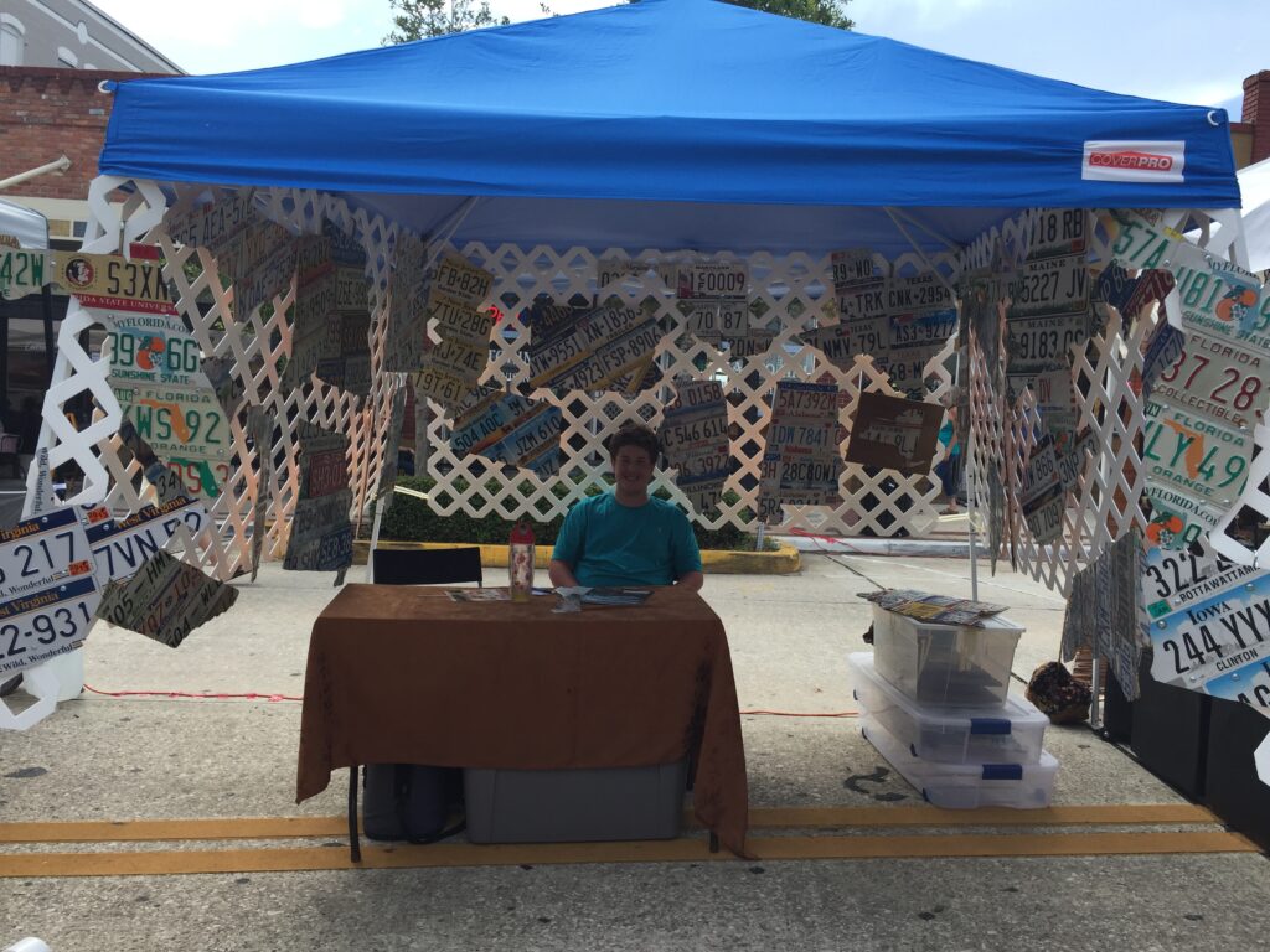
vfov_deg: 48.2
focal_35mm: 29
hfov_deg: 61.7
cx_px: 635
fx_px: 1064
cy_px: 476
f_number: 2.2
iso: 32
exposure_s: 1/807
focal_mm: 4.15
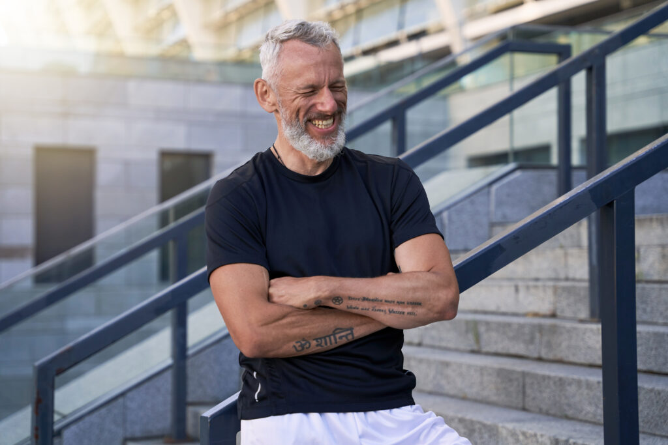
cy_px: 222
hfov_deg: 28.8
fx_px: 1299
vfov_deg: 19.5
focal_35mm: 70
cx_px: 334
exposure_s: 1/800
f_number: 3.2
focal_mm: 70
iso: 320
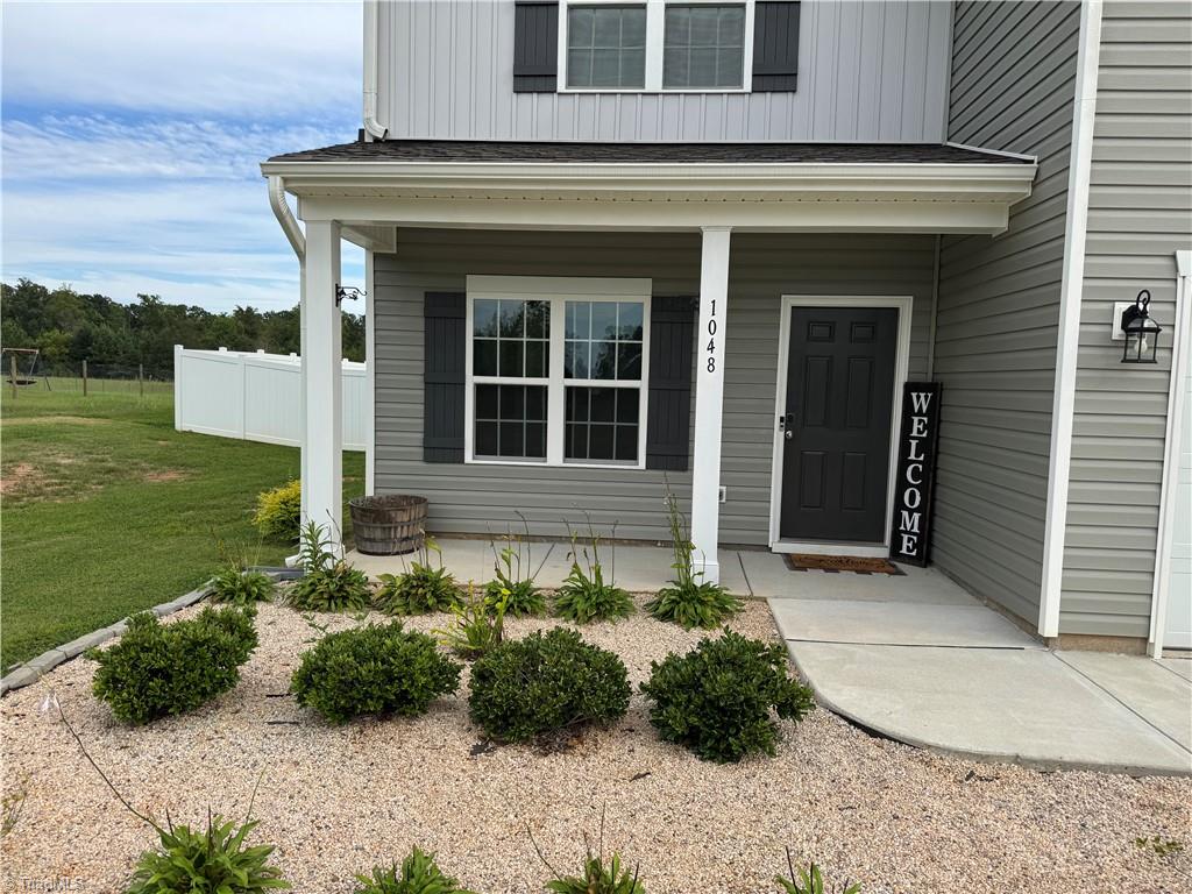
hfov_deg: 71.6
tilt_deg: -5.2
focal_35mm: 24
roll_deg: -2.1
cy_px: 447
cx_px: 596
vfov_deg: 56.8
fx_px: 826
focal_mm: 6.76
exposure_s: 1/2174
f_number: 1.78
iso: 80
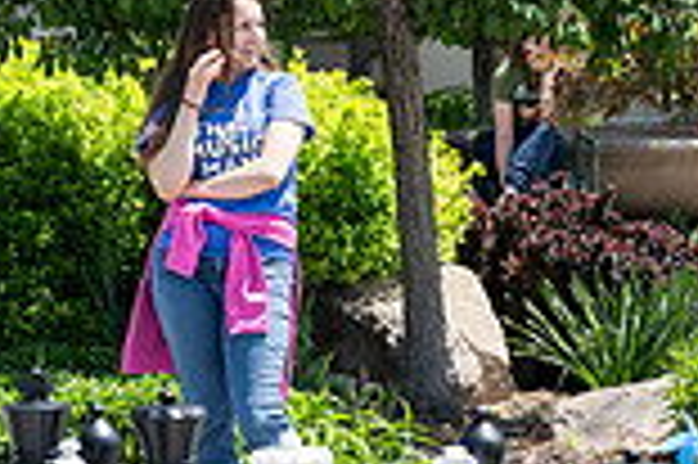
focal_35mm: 279
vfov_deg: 4.9
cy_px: 488
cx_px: 431
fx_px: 5404
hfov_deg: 7.4
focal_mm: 59
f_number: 4
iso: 250
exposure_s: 1/1600
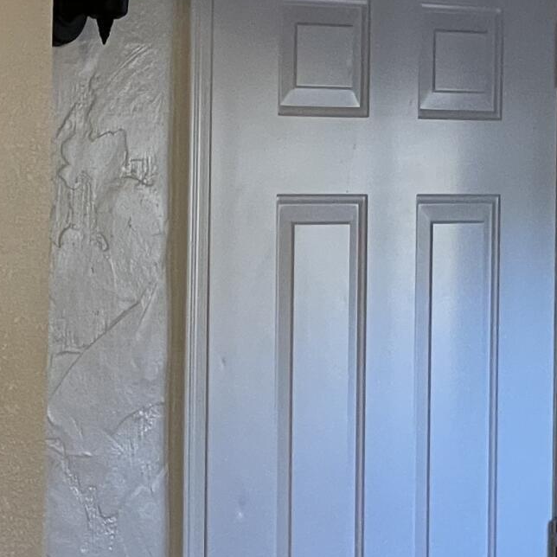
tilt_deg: -3.1
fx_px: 3896
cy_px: 439
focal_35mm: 214
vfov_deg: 8.2
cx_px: -550
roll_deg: +0.1
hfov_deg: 7.8
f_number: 2
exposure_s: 1/60
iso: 200
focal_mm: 6
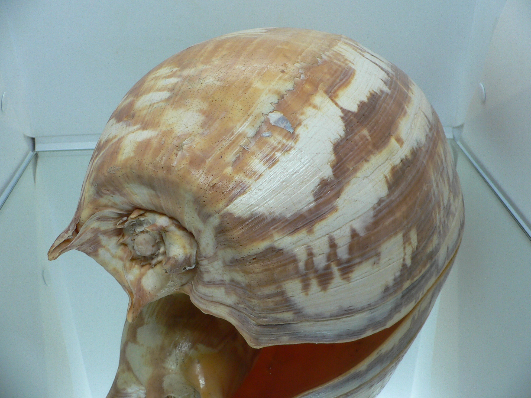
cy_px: 195
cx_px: 267
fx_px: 552
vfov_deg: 39.7
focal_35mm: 36
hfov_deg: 51.4
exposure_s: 1/60
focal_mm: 4.6
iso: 100
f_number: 2.8
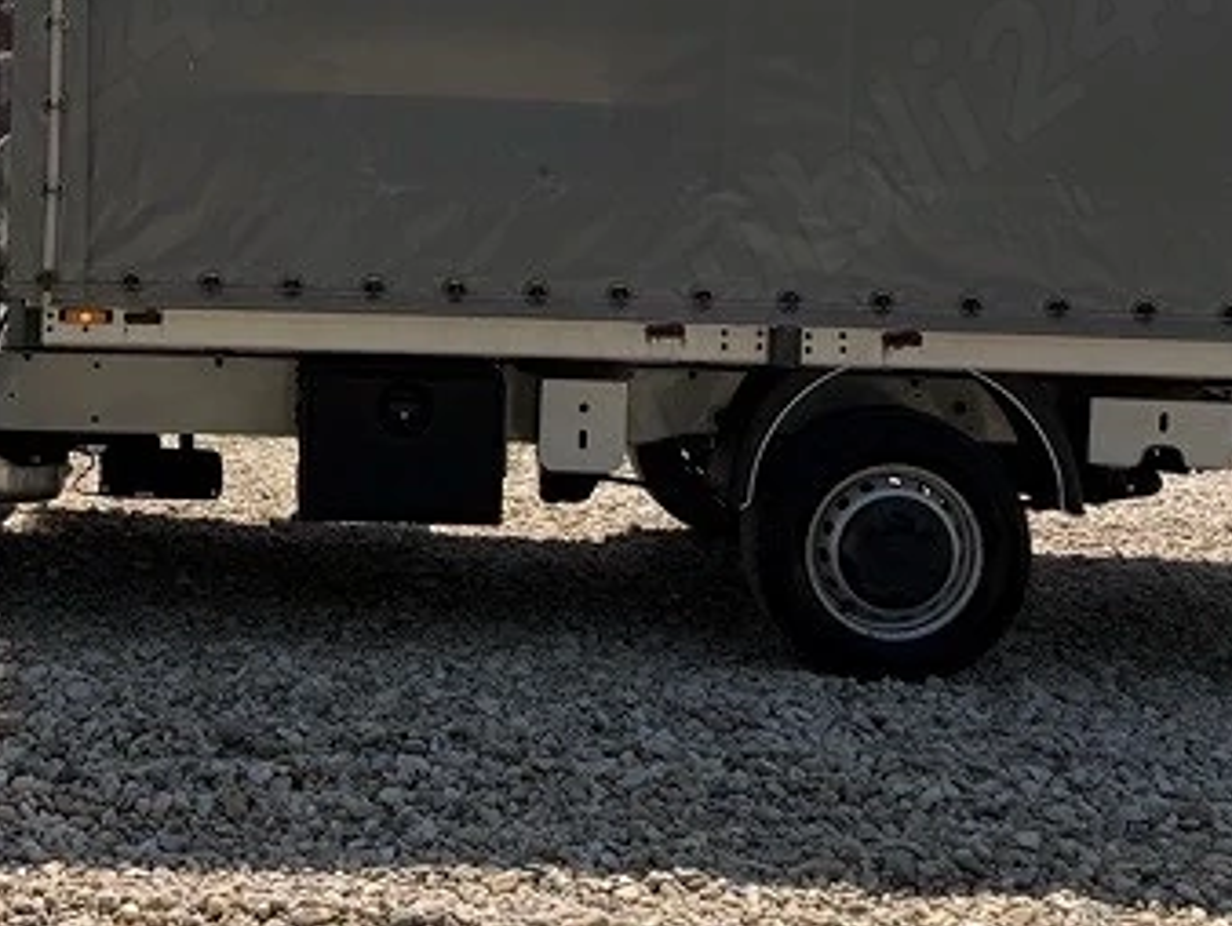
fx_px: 2529
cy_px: 139
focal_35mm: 71
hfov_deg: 26.9
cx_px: 273
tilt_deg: -0.8
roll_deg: -0.9
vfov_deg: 20.4
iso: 80
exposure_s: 1/5319
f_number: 1.78
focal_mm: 6.76
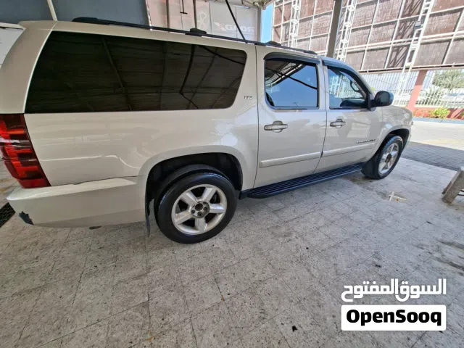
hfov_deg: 106.2
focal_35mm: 13
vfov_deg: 89.9
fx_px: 174
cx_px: 232
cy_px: 174
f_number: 2.2
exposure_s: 1/263
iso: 40
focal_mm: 1.74
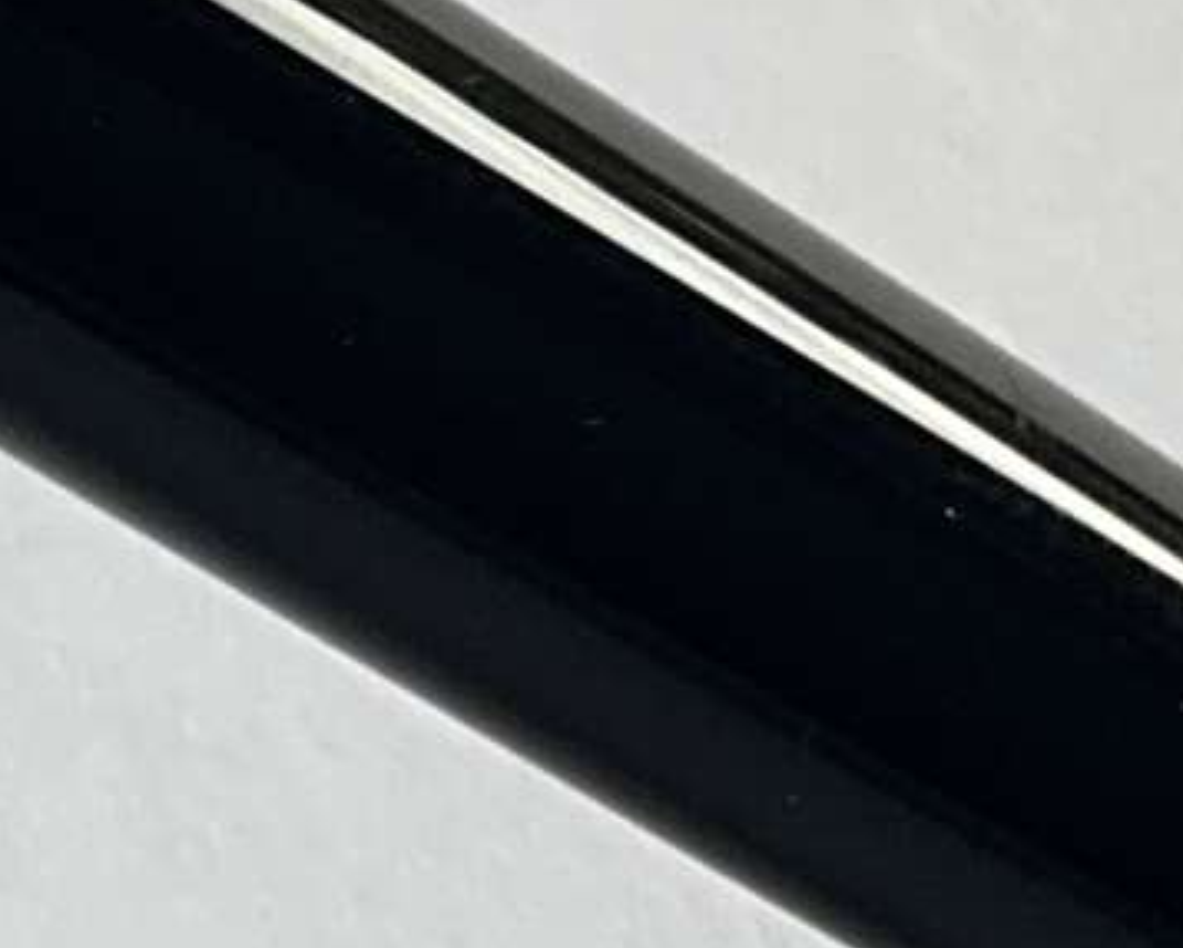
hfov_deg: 8.9
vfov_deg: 7.5
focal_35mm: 203
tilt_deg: -56.0
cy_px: -345
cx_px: -1286
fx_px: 7111
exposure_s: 1/122
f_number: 1.8
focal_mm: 3
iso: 25
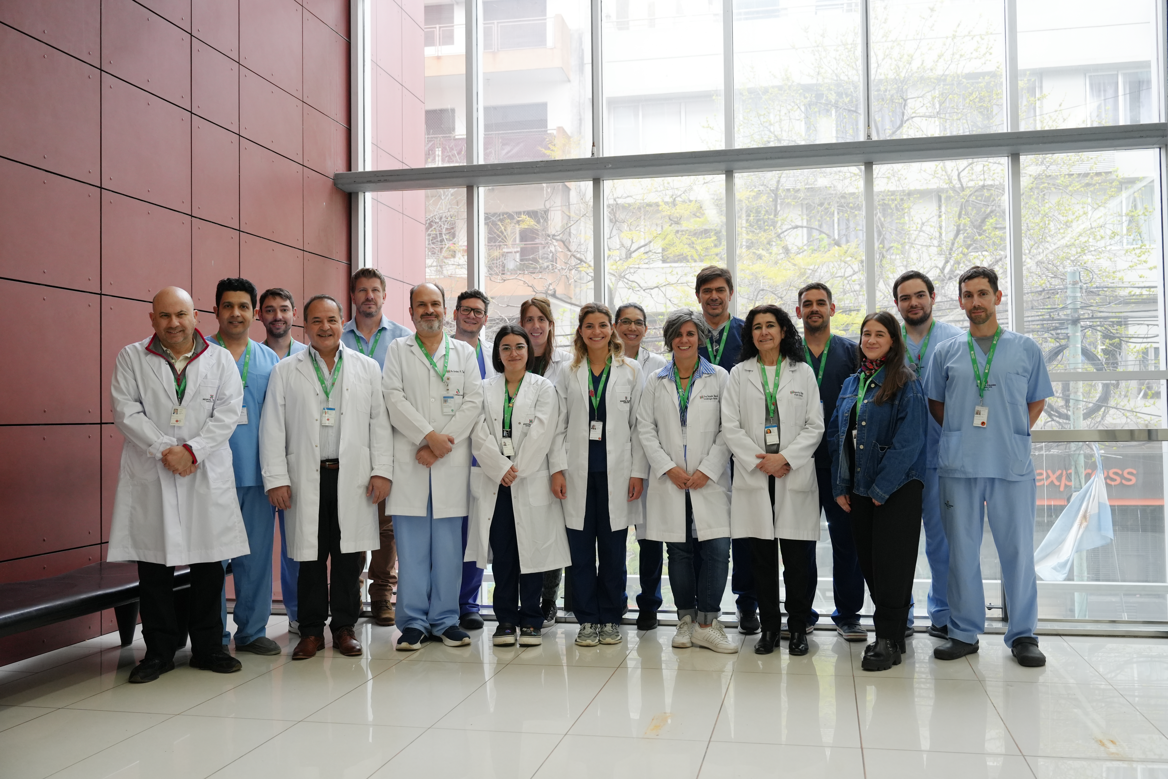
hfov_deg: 57.2
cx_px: 584
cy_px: 390
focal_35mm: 33
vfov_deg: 40.0
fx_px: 1071
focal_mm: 33
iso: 1250
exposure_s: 1/160
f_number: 4
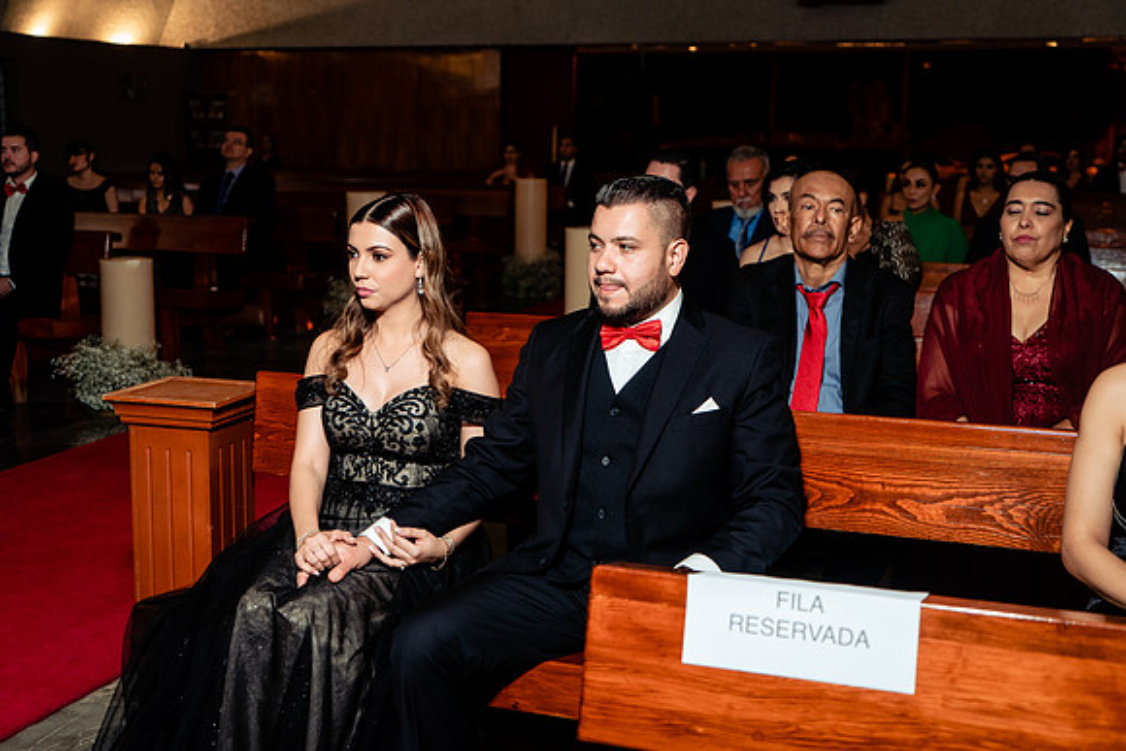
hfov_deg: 42.7
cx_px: 563
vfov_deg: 29.3
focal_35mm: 46
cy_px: 376
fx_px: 1439
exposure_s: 1/160
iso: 1250
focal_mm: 46
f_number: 4
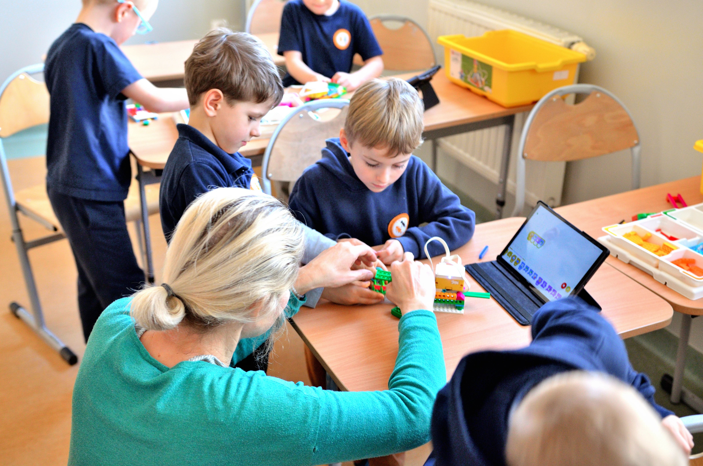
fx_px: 877
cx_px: 352
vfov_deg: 29.7
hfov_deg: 43.7
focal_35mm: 45
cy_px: 233
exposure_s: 1/30
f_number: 2.8
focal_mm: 30
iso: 1000
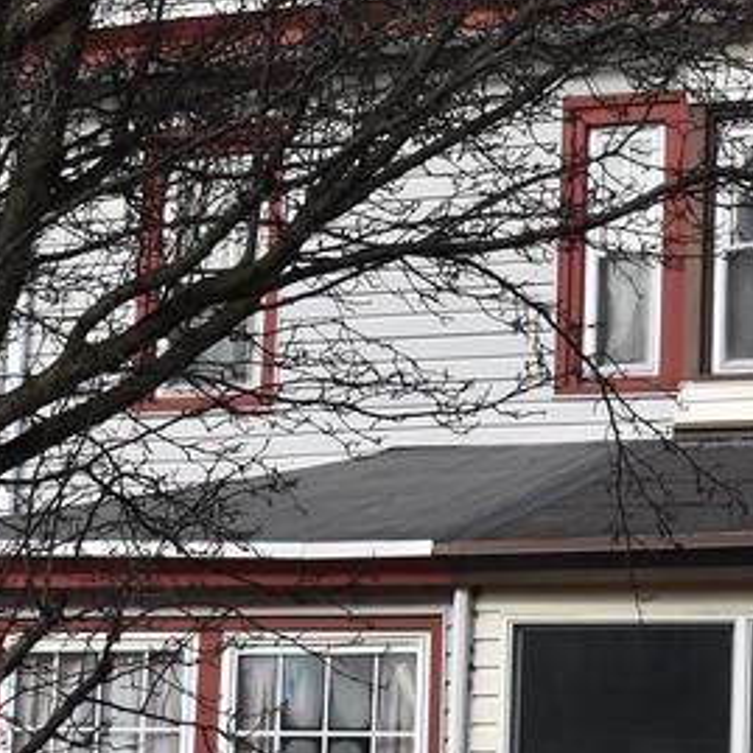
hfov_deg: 12.8
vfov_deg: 12.8
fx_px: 3347
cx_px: 652
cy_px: 329
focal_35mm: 136
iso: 100
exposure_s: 1/250
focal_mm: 28
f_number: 8
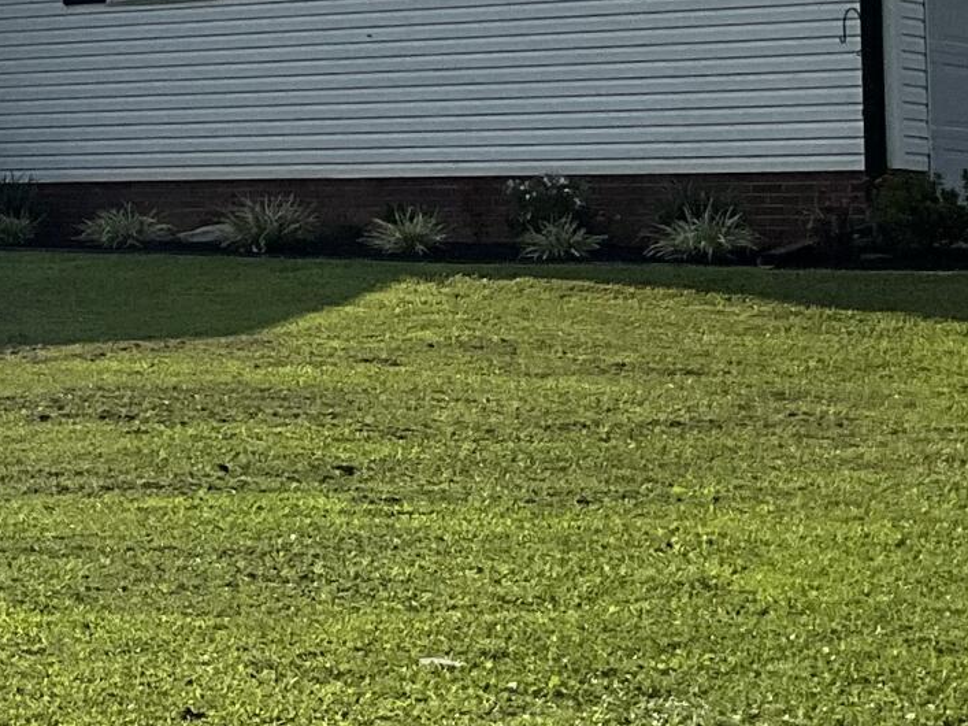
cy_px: -55
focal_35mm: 123
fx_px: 3439
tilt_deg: +5.6
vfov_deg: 11.9
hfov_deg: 15.1
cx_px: -361
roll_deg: -1.0
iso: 25
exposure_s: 1/4405
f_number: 1.8
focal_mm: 3
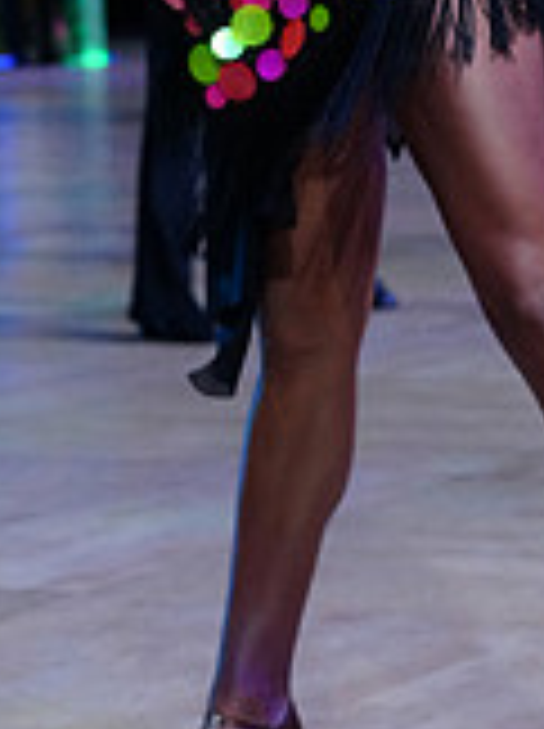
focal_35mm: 169
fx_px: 3551
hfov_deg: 8.8
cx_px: 187
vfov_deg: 11.5
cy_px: -158
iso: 2500
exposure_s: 1/400
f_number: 4
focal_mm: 49
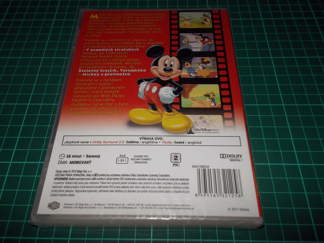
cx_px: 162
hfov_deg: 61.7
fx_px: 271
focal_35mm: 29
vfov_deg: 48.2
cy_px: 122
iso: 200
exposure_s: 1/30
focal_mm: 4.1
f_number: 3.3
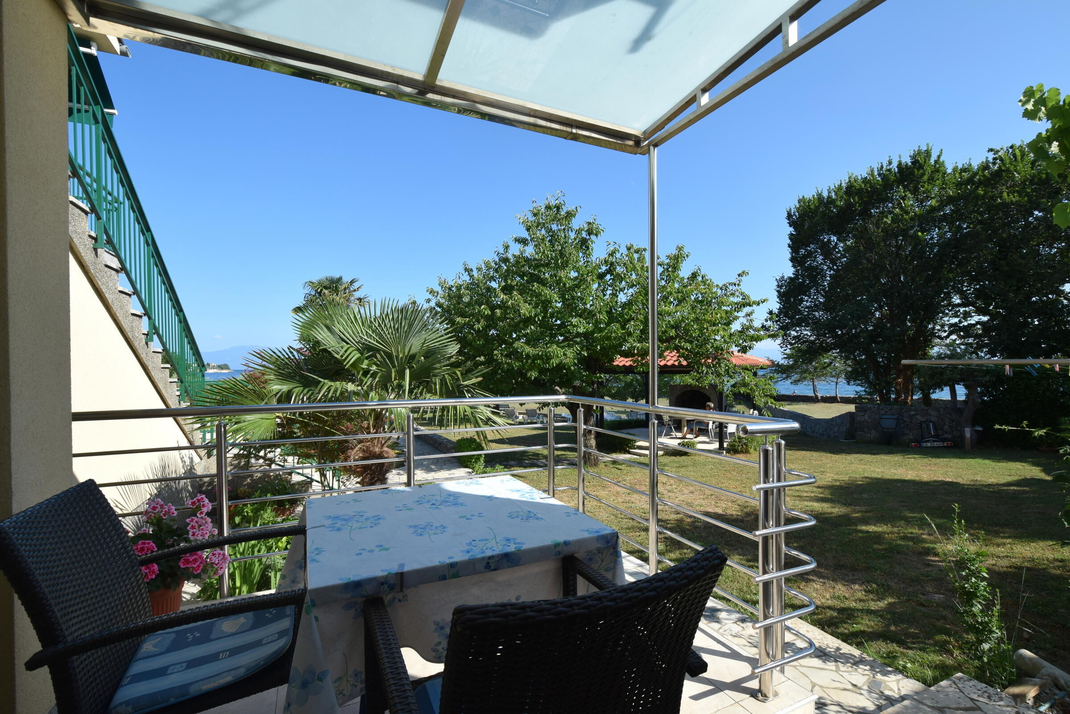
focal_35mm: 15
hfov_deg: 100.4
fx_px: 446
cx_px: 535
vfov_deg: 77.3
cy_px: 357
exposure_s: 1/320
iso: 200
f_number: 9
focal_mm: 10
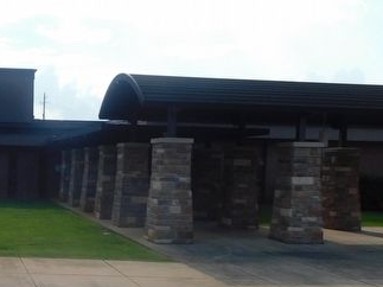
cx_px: 15
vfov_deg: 25.3
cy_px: 222
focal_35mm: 57
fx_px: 630
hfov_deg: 31.6
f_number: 6
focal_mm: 4
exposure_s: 1/400
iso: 125
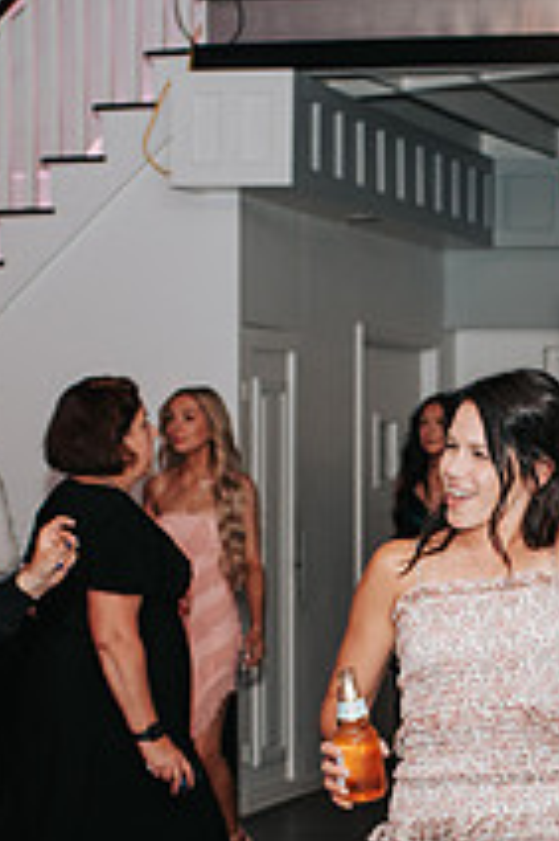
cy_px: 789
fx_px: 2613
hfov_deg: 12.1
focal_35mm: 112
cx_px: 514
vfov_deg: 17.9
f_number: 2.8
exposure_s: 1/200
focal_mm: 35
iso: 1000
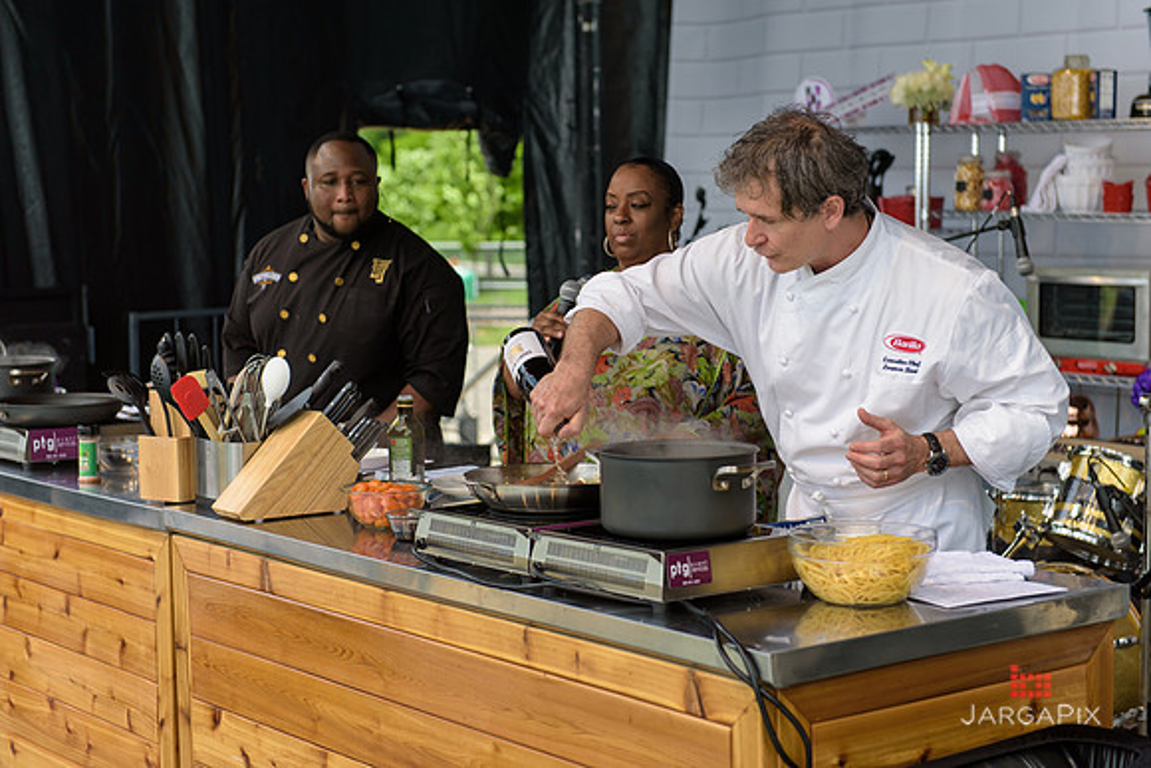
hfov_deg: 28.8
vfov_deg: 19.5
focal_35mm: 70
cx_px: 576
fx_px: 2238
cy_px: 384
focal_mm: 70
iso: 200
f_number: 3.2
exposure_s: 1/1250
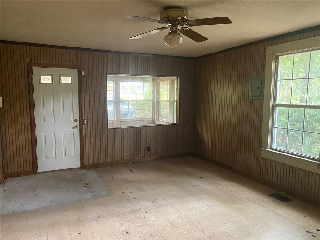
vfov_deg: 53.1
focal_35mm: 26
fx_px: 240
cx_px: 160
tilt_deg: -5.3
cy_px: 120
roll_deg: +0.3
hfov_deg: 67.3
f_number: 1.8
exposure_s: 1/45
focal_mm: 4.25
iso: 500
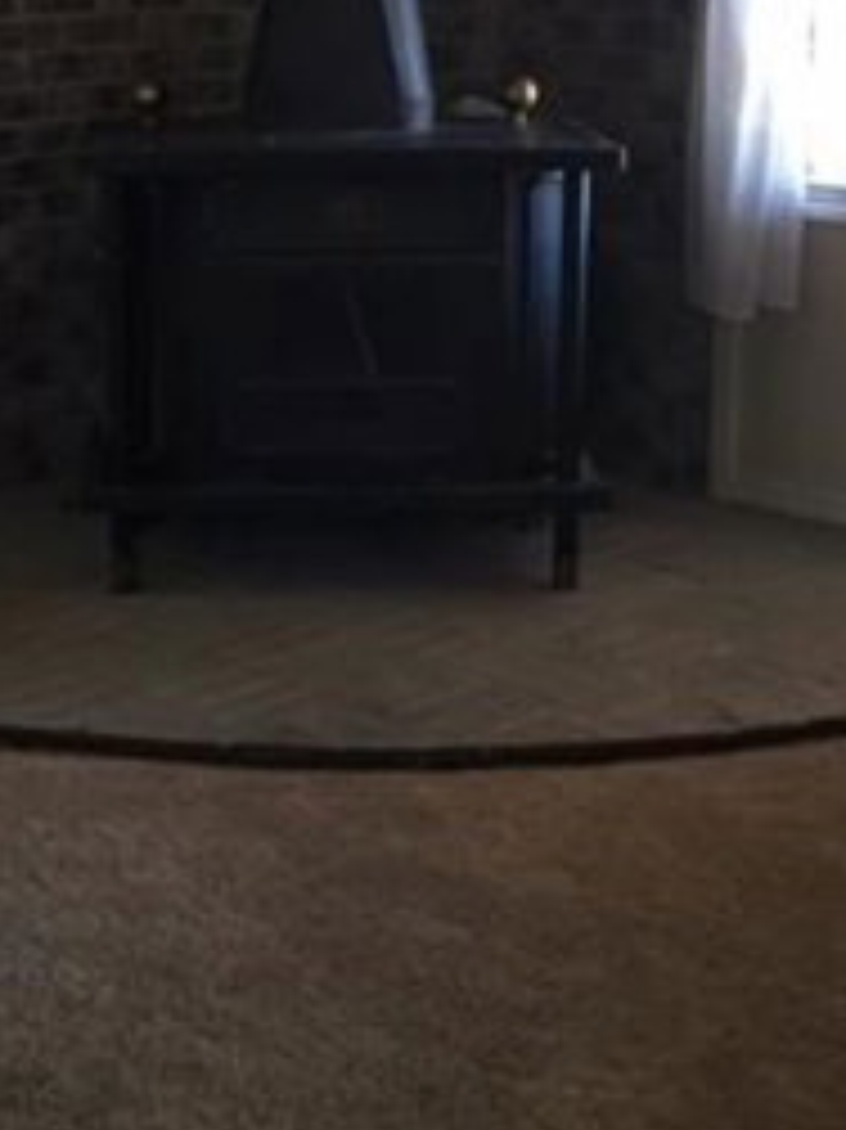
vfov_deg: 26.1
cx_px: 202
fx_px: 2413
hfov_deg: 19.7
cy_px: 338
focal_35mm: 74
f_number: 2.2
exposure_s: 1/30
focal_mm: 4.15
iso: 100
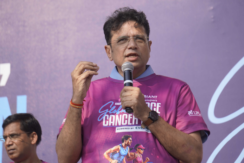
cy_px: 82
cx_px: 122
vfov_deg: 5.7
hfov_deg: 8.5
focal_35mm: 242
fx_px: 1637
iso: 100
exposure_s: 1/320
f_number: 6.3
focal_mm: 161
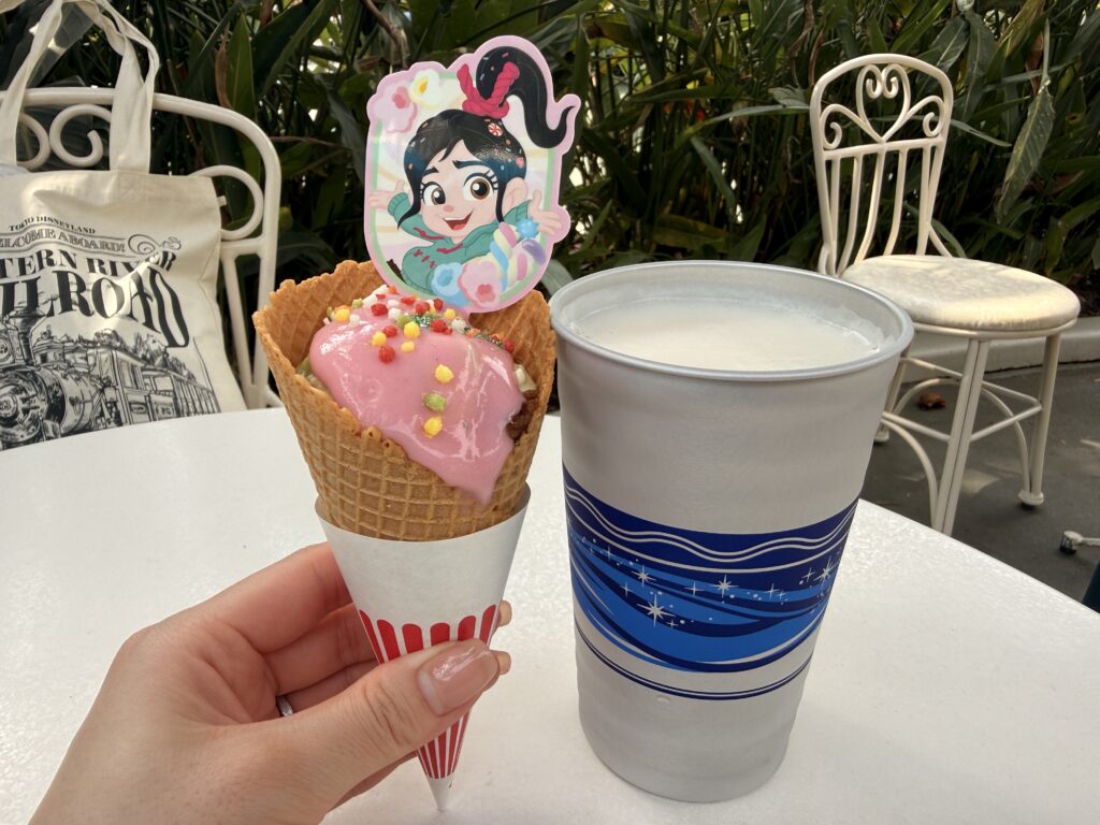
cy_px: 412
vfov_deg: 56.8
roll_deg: -0.1
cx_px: 550
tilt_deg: -25.9
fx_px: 763
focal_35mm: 24
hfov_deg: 71.6
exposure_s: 1/330
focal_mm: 2.22
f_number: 2.2
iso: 40
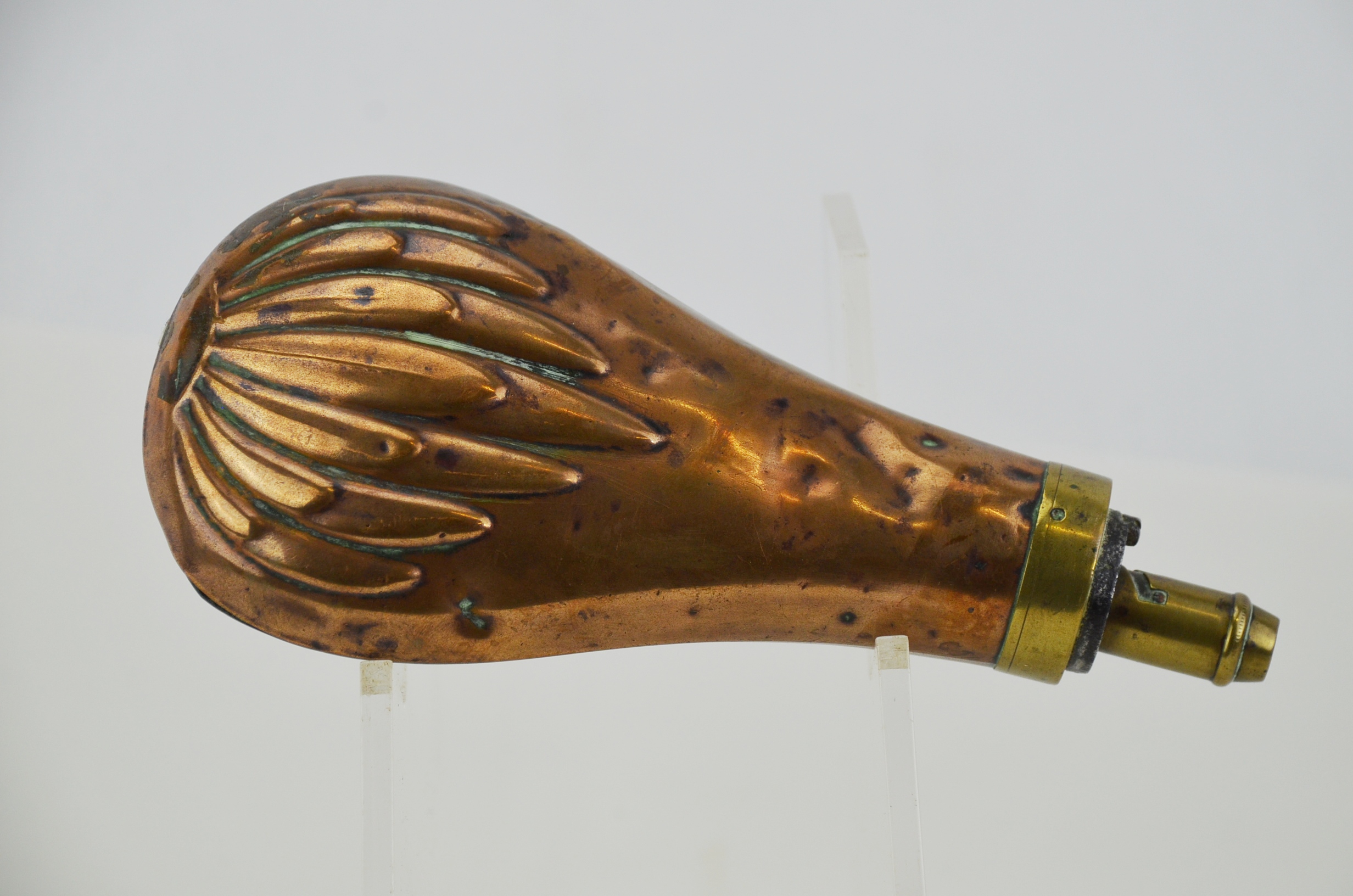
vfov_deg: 9.6
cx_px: 676
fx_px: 5345
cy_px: 448
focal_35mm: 142
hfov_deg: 14.4
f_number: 5.6
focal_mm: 95
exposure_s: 1/250
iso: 450
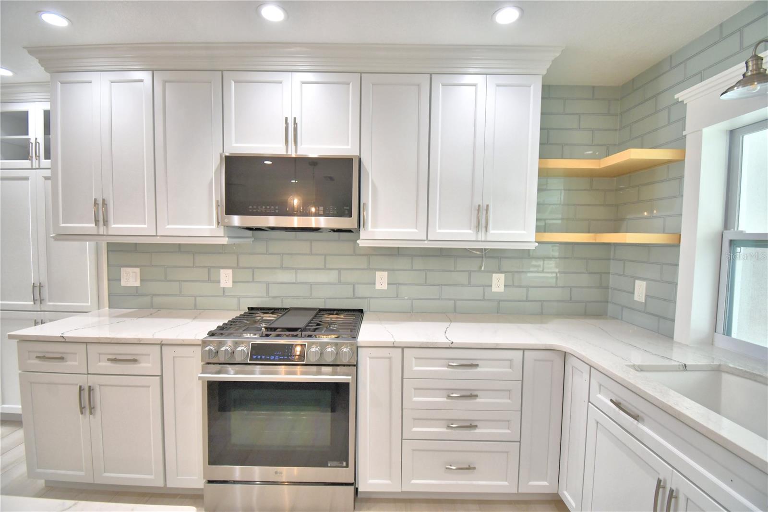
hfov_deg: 100.4
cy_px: 256
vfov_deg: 77.3
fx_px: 320
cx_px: 384
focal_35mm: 15
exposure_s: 1/100
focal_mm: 10
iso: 400
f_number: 4.5
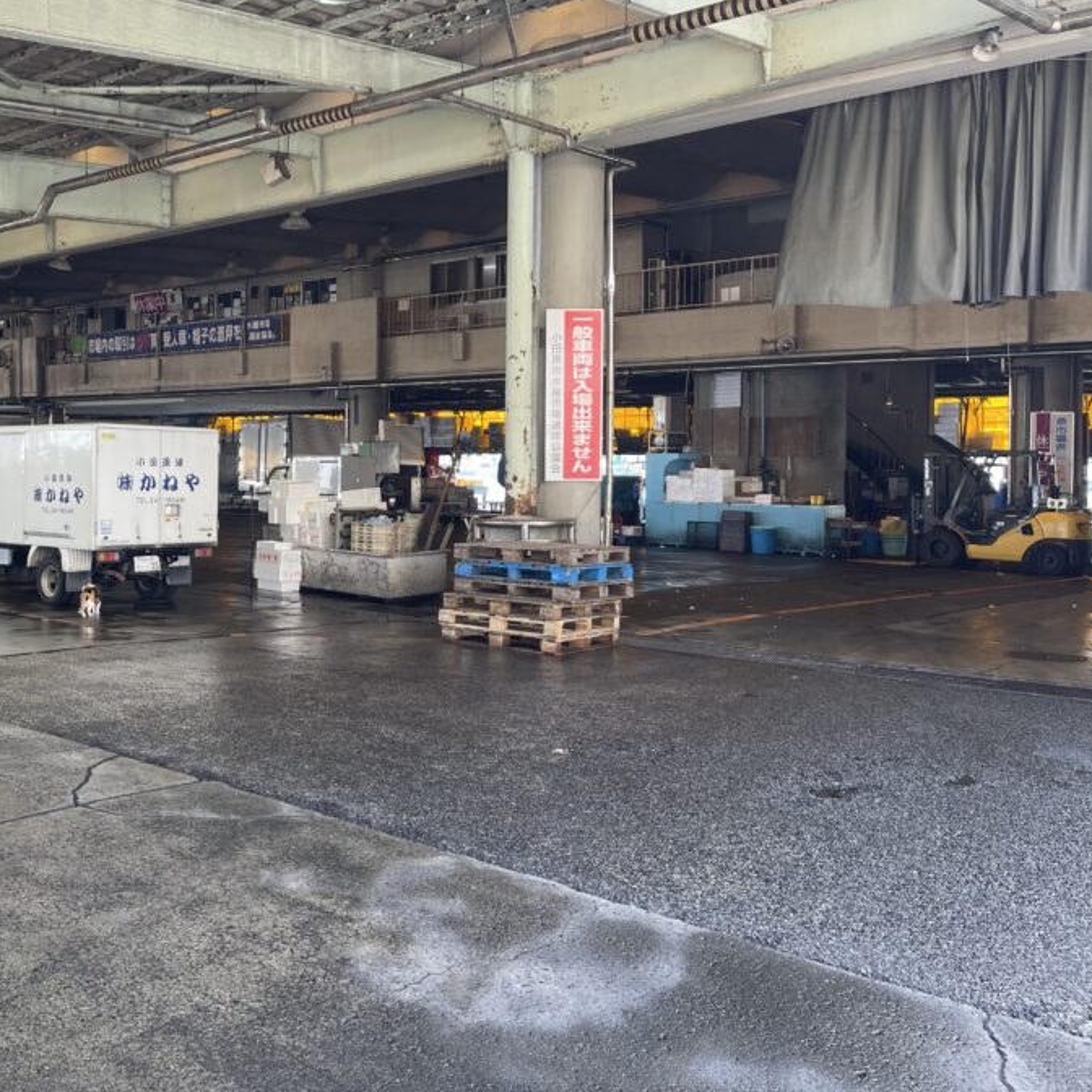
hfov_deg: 45.7
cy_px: 470
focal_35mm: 35
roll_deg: -0.3
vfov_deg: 47.1
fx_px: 1249
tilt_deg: -1.8
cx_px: 284
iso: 40
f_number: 1.6
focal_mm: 5.1
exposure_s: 1/121
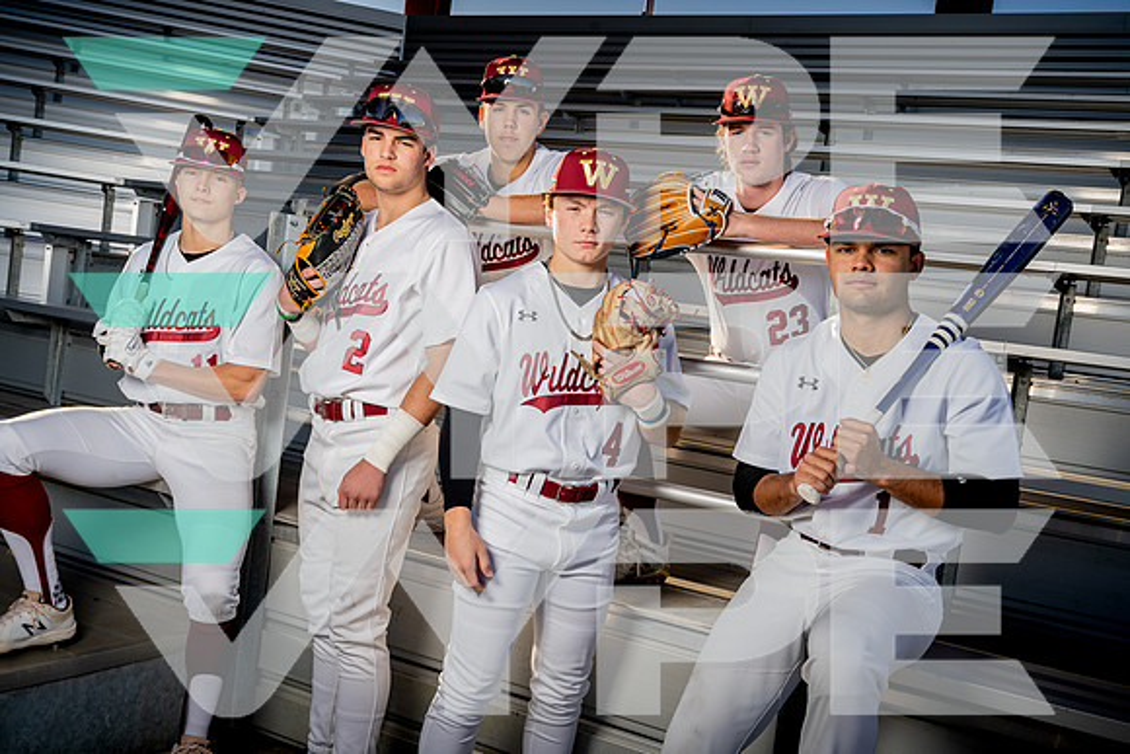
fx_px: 1193
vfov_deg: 35.1
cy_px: 377
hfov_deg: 50.7
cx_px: 565
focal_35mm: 38
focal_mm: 38
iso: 125
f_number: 9
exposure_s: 1/250
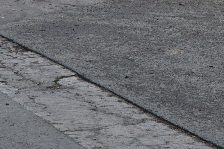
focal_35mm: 190
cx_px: 209
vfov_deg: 7.1
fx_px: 1182
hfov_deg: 10.8
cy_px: -96
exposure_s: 1/125
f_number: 13
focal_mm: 49
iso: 320
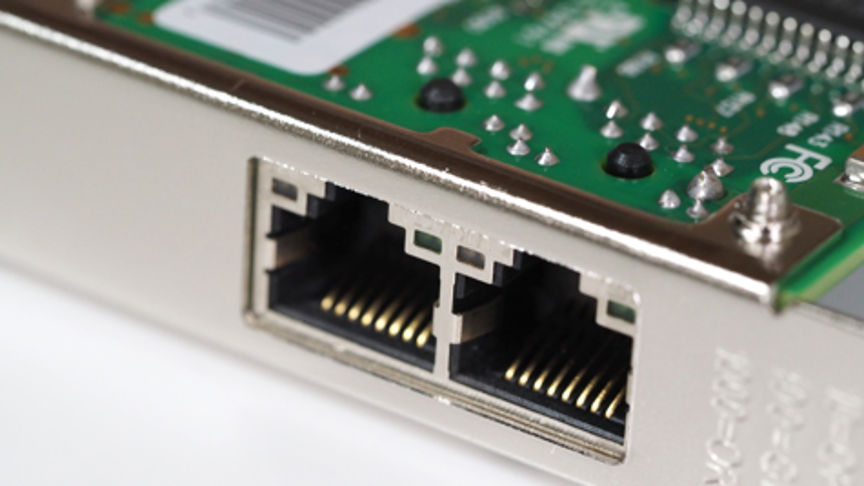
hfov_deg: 16.3
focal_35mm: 132
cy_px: 282
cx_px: 435
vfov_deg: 9.2
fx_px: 3024
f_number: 4
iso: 1600
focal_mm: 60
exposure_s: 1/80
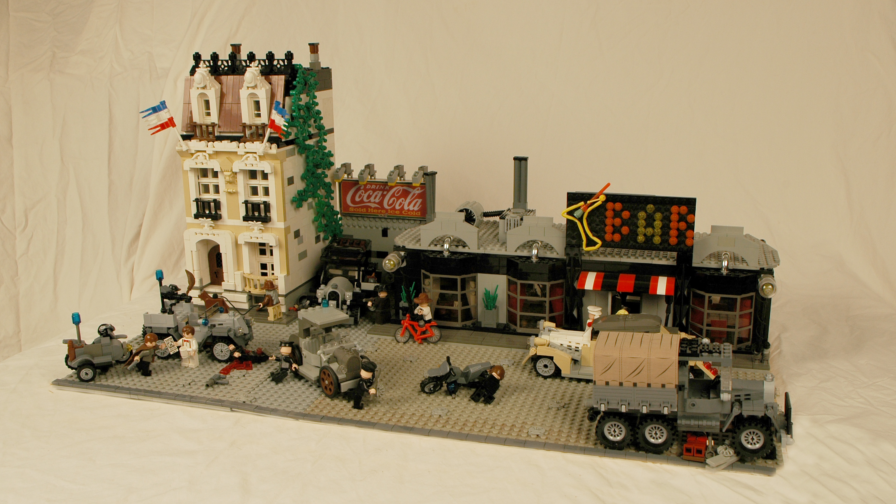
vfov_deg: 32.4
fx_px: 868
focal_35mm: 37
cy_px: 261
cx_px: 448
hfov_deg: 54.6
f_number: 9
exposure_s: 1/100
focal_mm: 23
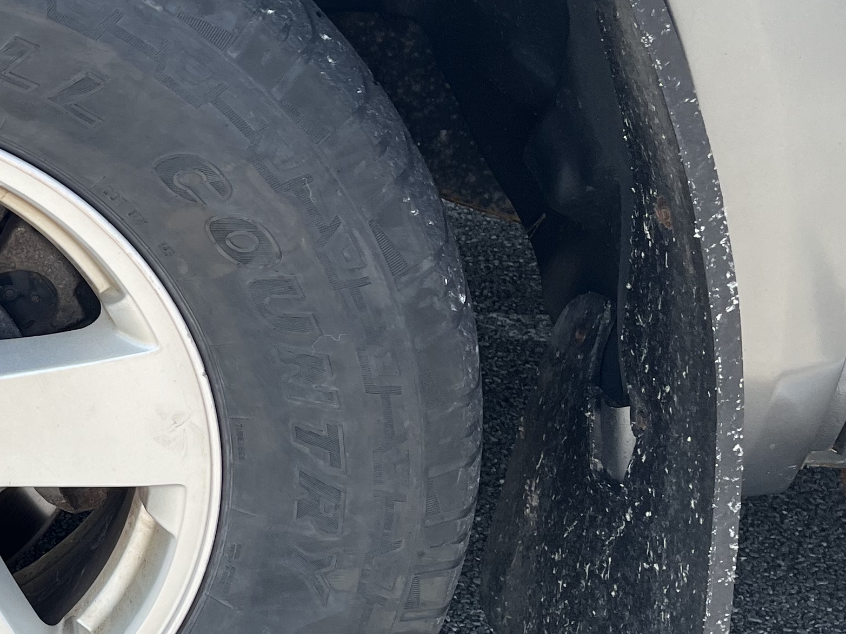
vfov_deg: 21.9
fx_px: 1637
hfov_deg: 26.4
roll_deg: +1.3
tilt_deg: -21.9
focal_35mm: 67
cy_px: 267
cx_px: -118
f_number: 1.6
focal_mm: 5.1
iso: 50
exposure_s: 1/742
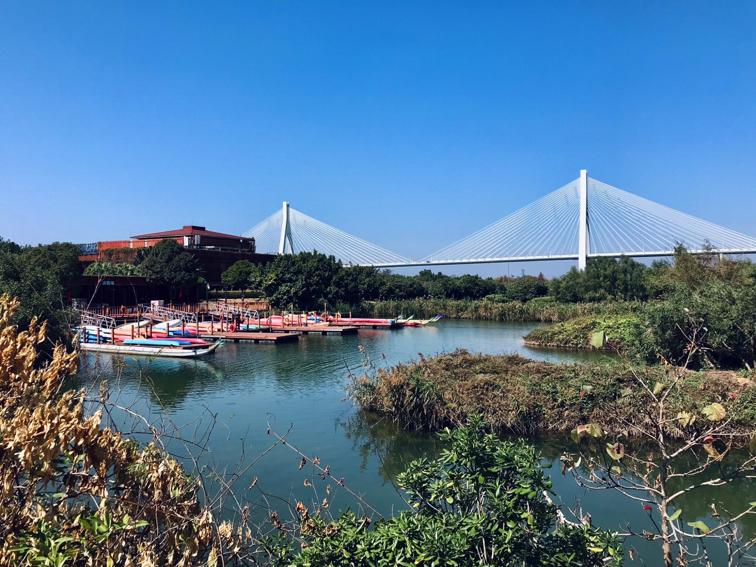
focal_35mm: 28
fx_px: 612
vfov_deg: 49.7
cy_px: 284
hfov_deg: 63.4
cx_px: 378
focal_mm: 3.99
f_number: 1.8
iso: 20
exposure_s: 1/2519
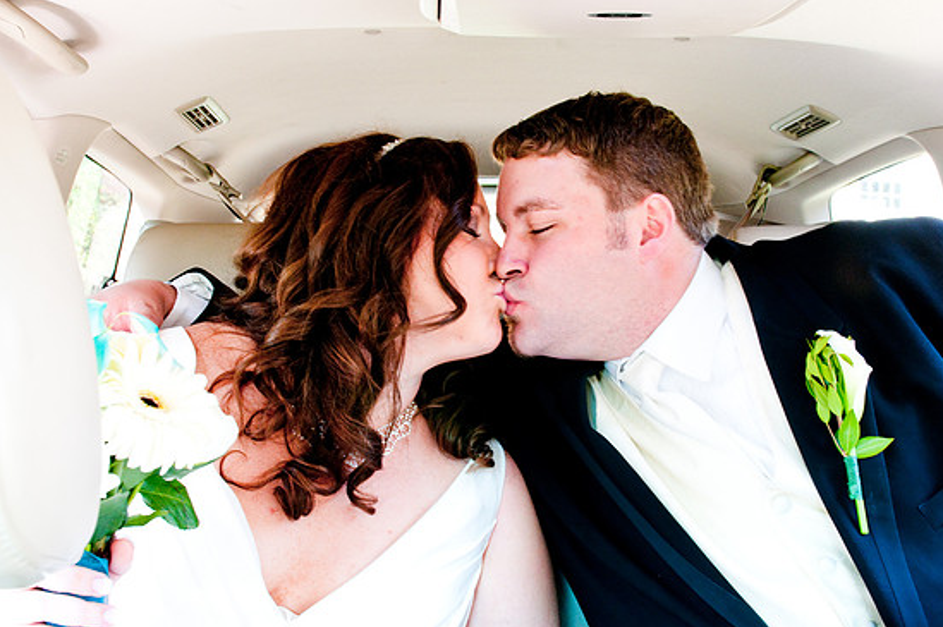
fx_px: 994
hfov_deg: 50.7
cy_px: 300
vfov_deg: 35.0
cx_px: 496
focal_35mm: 38
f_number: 10
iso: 200
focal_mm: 24
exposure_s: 1/13
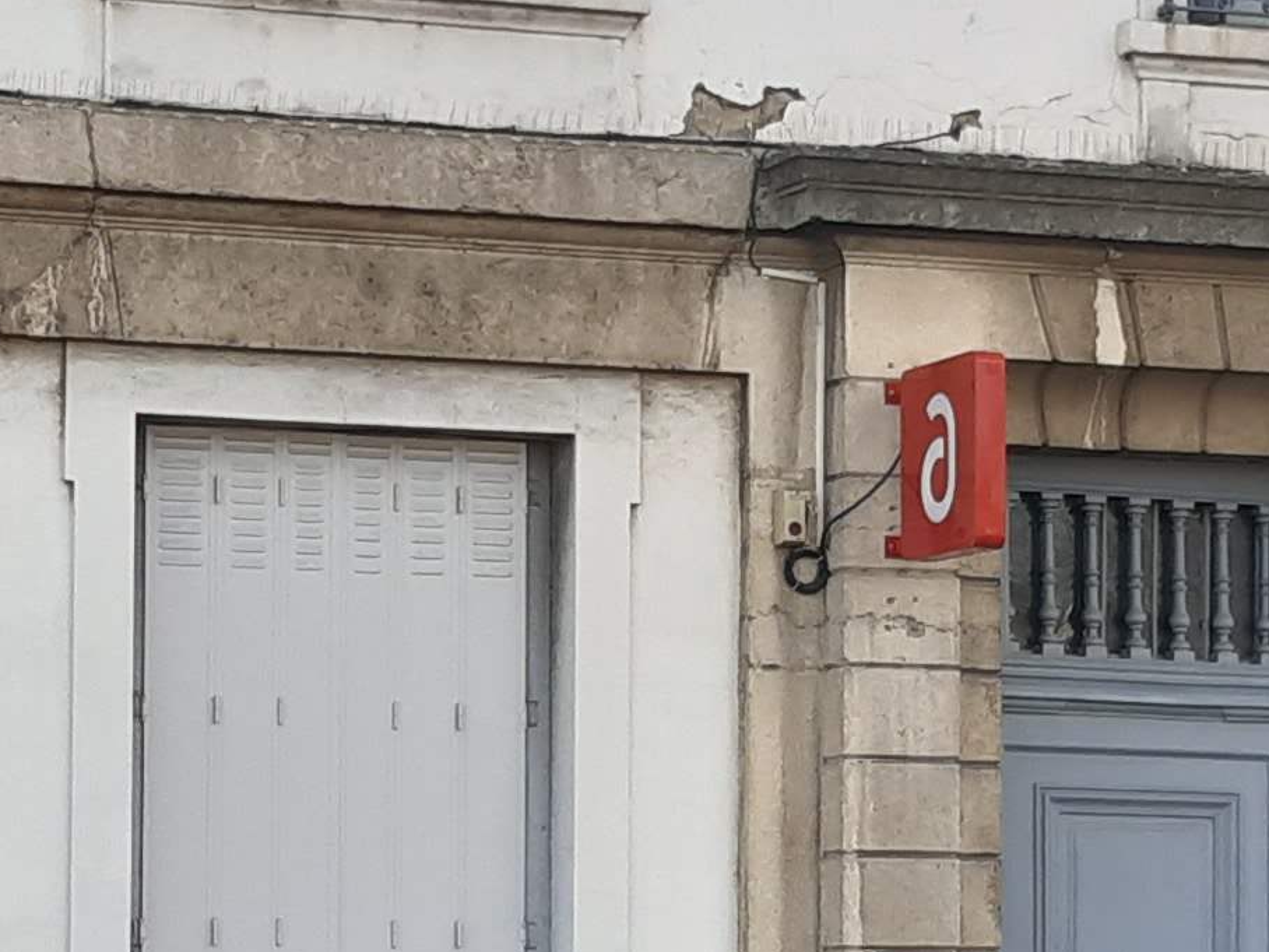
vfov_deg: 11.2
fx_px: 4839
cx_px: 827
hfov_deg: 14.9
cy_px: 681
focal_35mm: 132
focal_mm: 3.92
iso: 40
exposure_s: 1/593
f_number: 1.7
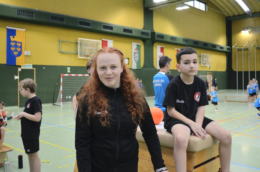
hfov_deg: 62.0
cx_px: 130
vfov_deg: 43.4
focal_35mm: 30
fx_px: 216
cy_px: 86
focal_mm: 20
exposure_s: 1/320
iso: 1600
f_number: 3.8
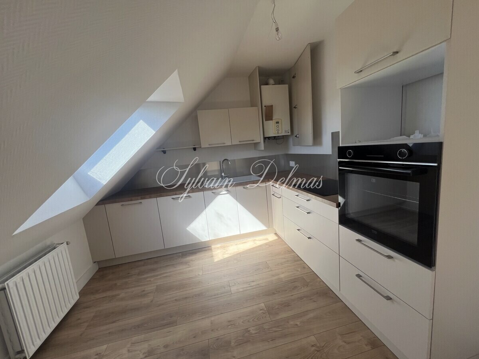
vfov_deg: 89.9
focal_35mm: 13
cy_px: 180
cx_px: 240
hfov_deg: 106.2
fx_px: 180
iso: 32
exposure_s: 1/294
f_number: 1.8
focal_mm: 1.57
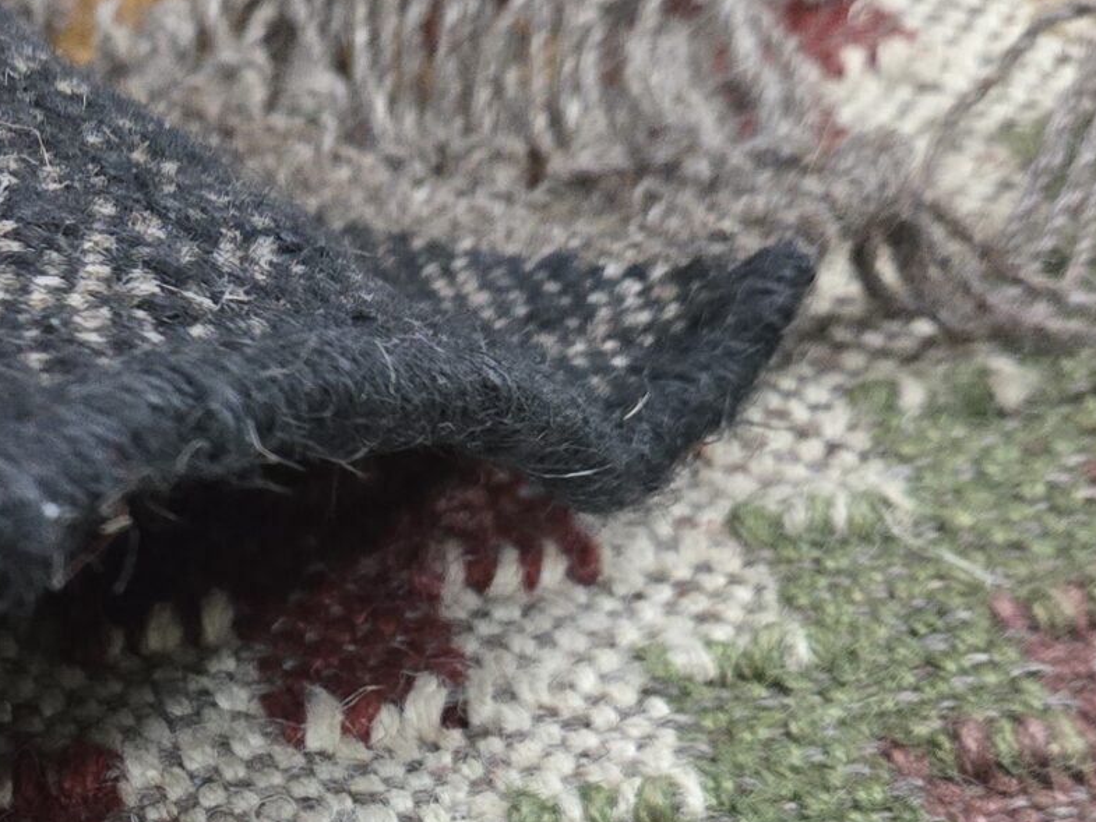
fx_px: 2375
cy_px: 1062
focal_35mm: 75
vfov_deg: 18.3
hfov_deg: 24.5
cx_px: -52
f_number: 1.8
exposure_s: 1/100
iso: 1250
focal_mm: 5.4
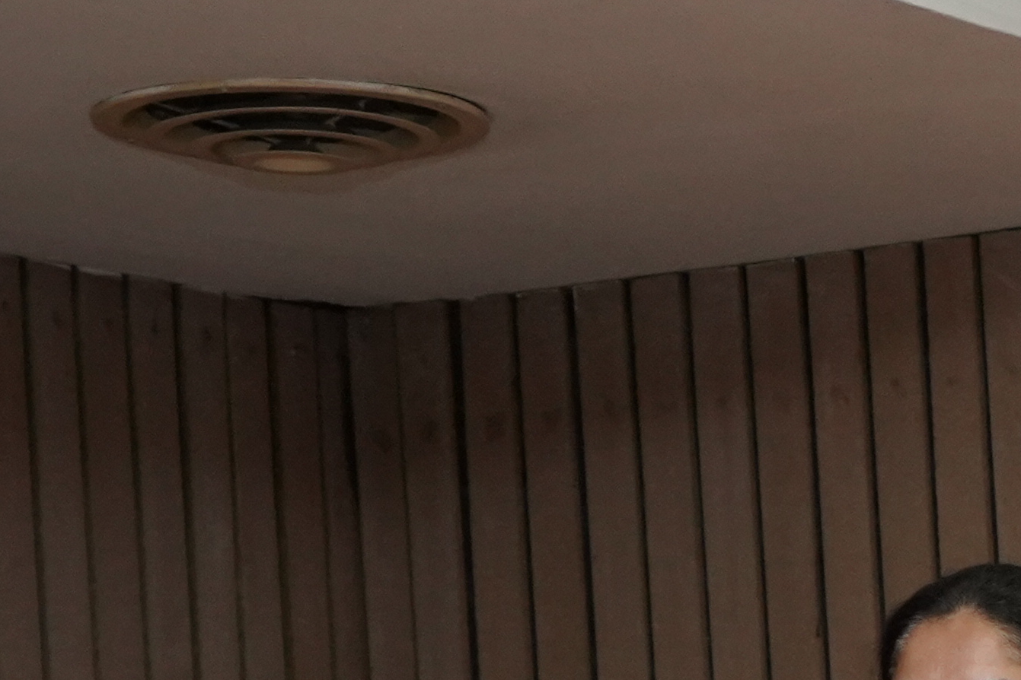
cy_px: 1120
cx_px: 2051
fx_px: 5076
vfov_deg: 7.5
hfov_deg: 10.5
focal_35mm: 179
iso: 4000
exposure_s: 1/125
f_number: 6.3
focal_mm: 40
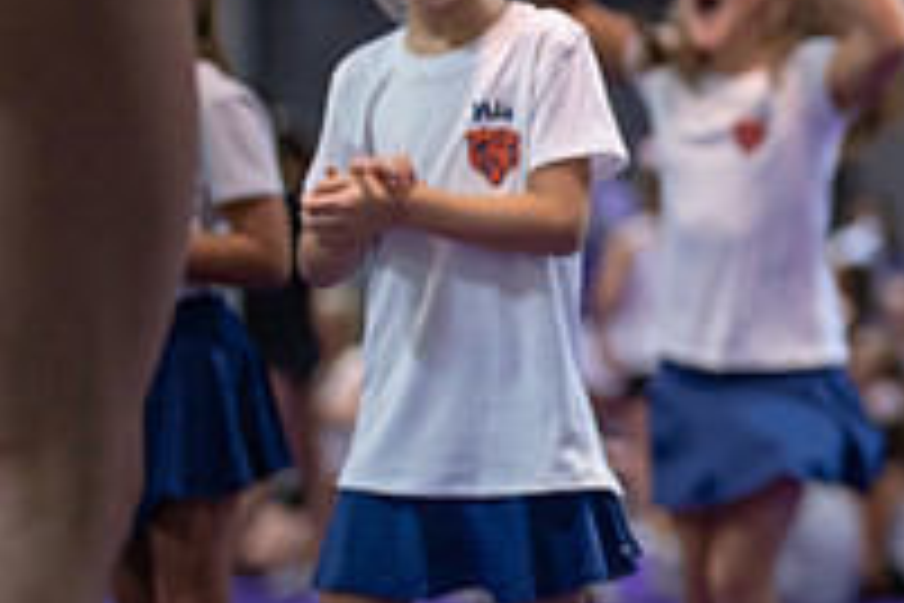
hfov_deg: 13.6
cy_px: 259
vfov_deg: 9.5
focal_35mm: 144
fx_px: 3616
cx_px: 1228
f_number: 1.2
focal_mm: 50
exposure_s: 1/400
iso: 400
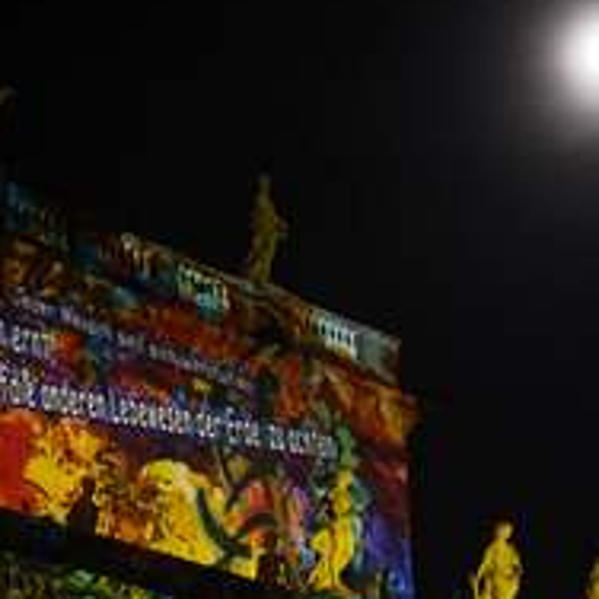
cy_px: 456
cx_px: 559
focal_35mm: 173
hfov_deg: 10.0
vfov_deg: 10.1
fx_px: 3387
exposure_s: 1/60
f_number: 2
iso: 1600
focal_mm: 85
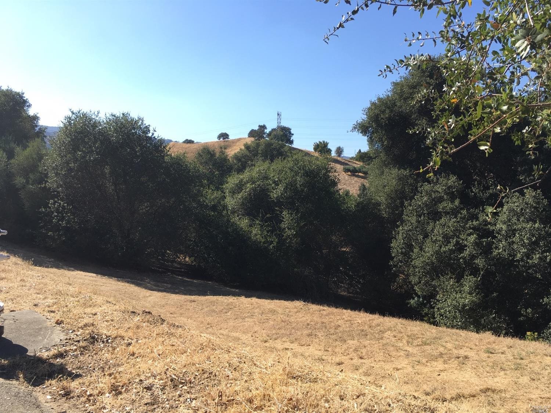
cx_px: 276
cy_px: 206
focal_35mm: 29
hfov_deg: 61.7
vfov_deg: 48.2
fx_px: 461
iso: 25
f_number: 2.2
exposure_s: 1/855
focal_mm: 4.15
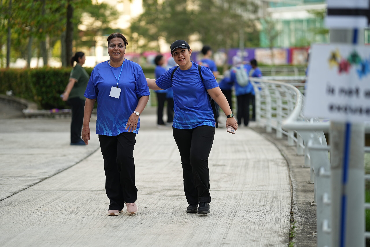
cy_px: 124
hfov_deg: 23.9
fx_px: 874
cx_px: 185
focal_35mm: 85
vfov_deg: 16.1
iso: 100
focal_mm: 85
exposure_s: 1/500
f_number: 1.4
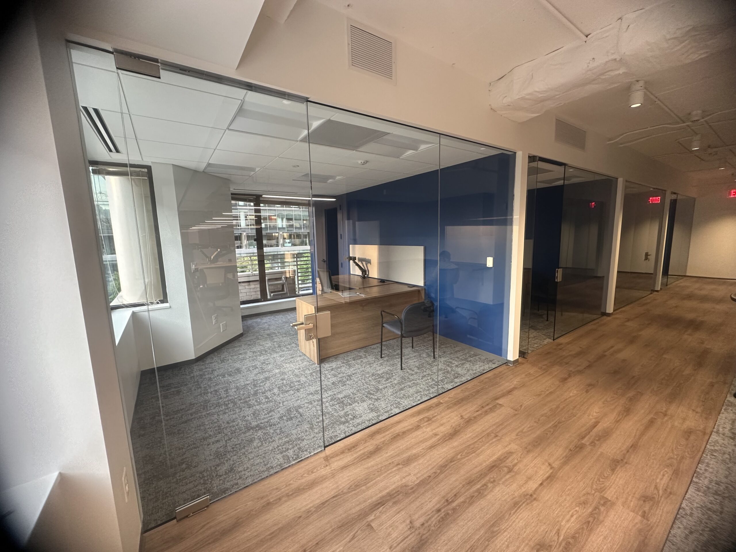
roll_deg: +1.7
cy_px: 276
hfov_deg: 102.1
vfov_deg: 85.7
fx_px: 298
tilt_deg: -7.8
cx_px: 368
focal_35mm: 14
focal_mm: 2.22
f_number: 2.2
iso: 250
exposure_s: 1/60
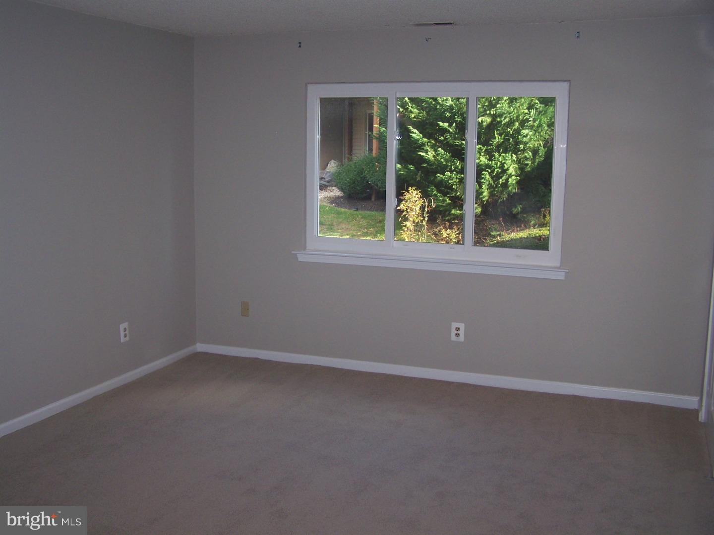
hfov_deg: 49.0
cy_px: 268
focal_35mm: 38
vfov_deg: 37.7
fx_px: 784
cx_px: 357
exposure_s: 1/60
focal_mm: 6.3
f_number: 2.8
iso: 80
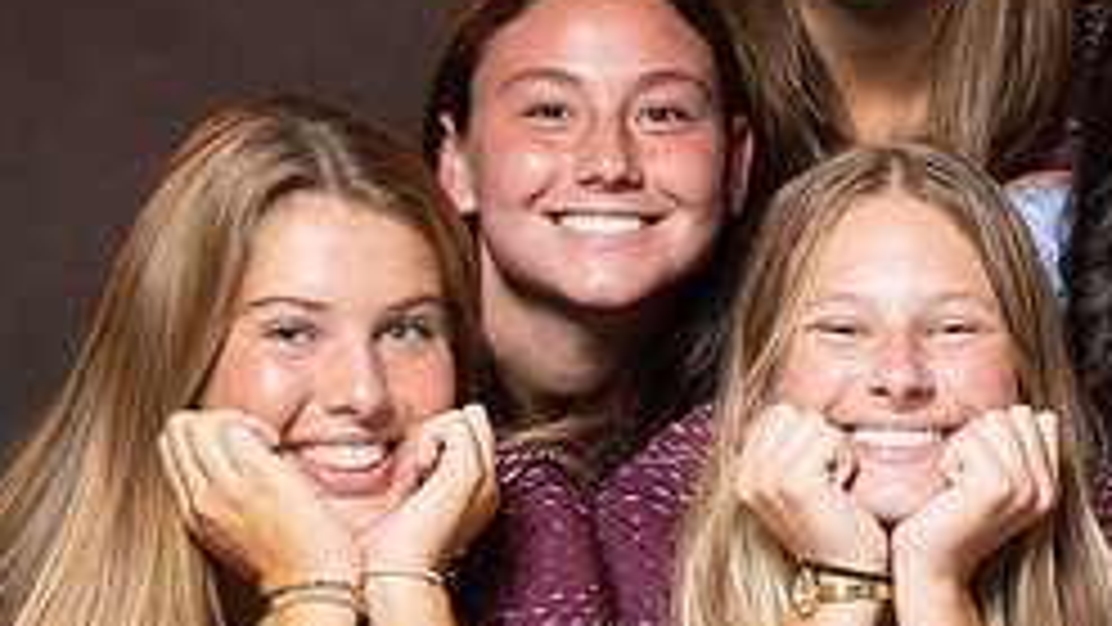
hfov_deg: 6.7
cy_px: 402
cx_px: 1285
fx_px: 9377
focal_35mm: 318
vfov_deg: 3.8
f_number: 8
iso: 80
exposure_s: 1/200
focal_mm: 96
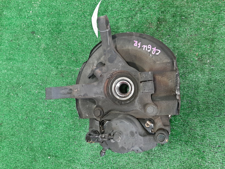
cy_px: 84
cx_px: 112
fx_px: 169
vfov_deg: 53.1
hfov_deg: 67.3
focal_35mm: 26
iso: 188
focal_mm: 3.93
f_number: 1.7
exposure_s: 1/33
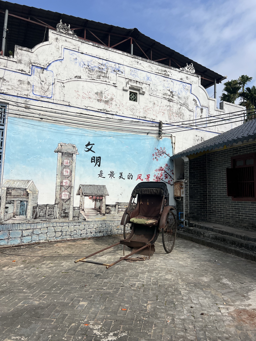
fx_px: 256
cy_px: 170
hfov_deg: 53.1
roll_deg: -0.7
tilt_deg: +2.7
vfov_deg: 67.3
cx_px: 128
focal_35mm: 26
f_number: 1.5
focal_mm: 5.7
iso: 50
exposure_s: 1/5076
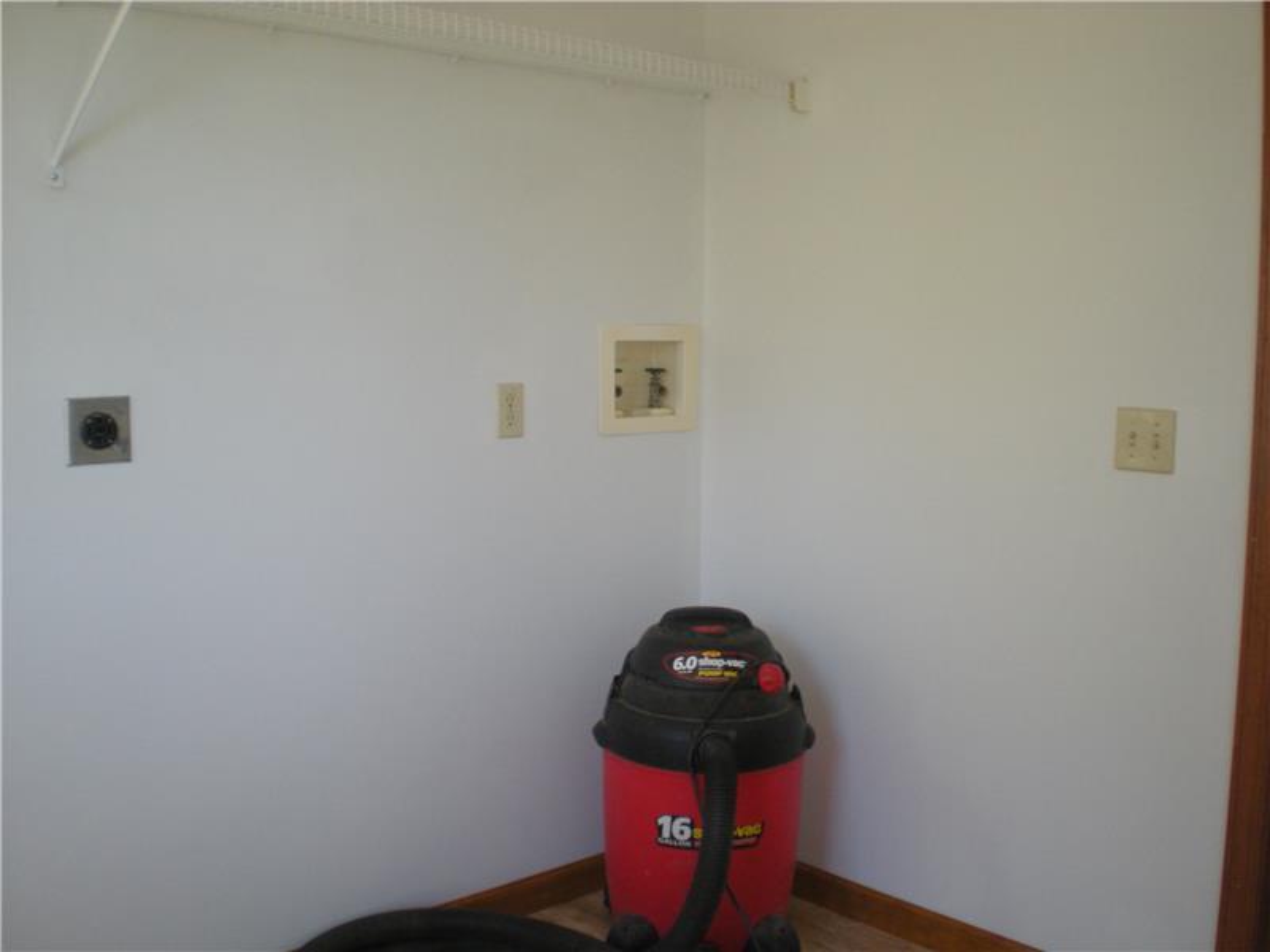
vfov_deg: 37.7
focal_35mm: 38
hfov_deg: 49.0
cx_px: 635
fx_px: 1394
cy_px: 476
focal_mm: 6.3
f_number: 3.1
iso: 200
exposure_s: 1/52.6
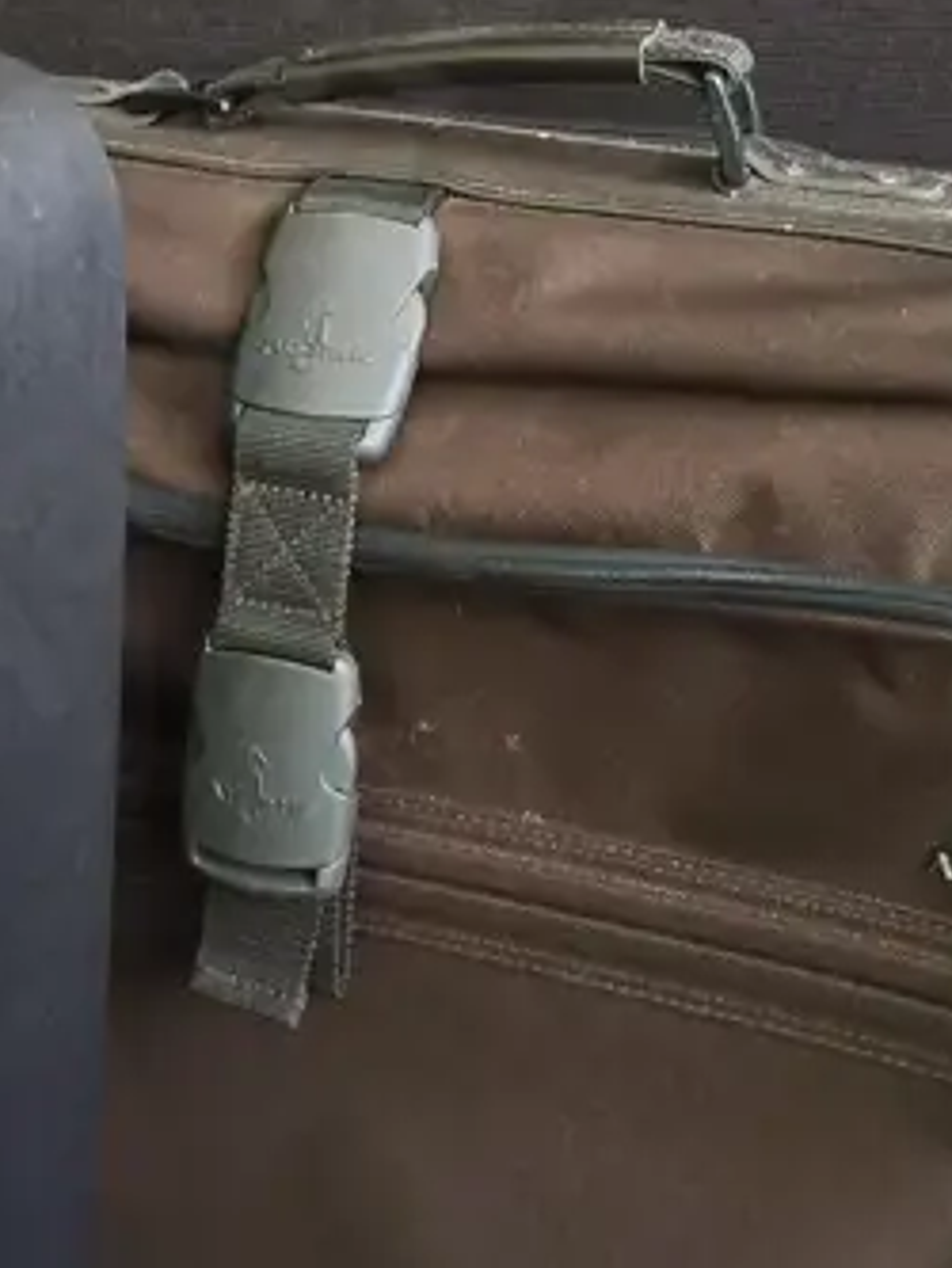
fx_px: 3042
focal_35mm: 83
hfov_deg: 17.4
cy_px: 598
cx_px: -4
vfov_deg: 23.5
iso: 320
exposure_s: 1/120
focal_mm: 2.87
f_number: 2
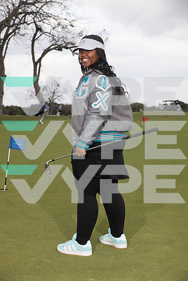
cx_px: 94
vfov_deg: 32.4
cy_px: 140
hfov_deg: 21.9
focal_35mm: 62
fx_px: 486
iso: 100
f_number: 6.3
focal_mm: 62
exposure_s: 1/320
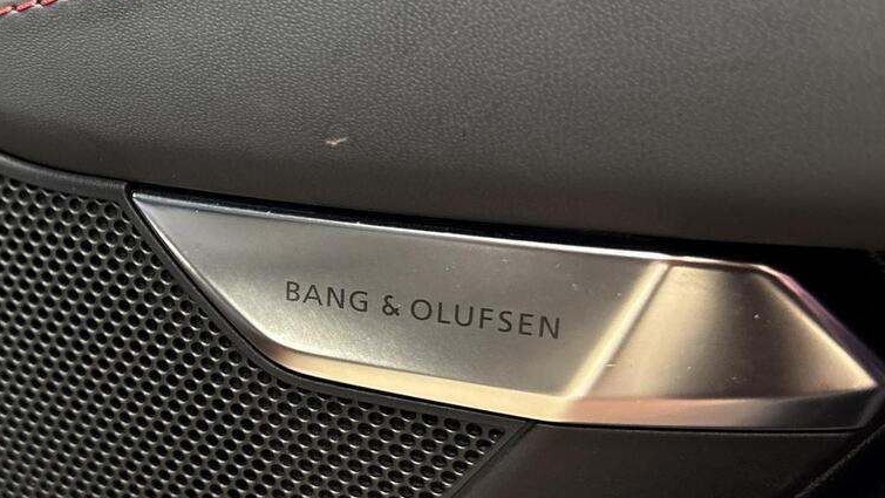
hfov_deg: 35.8
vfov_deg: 22.2
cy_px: 259
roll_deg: -4.1
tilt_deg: -10.4
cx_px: 59
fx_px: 1267
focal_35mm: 54
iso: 640
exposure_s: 1/31
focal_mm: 5.96
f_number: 1.6
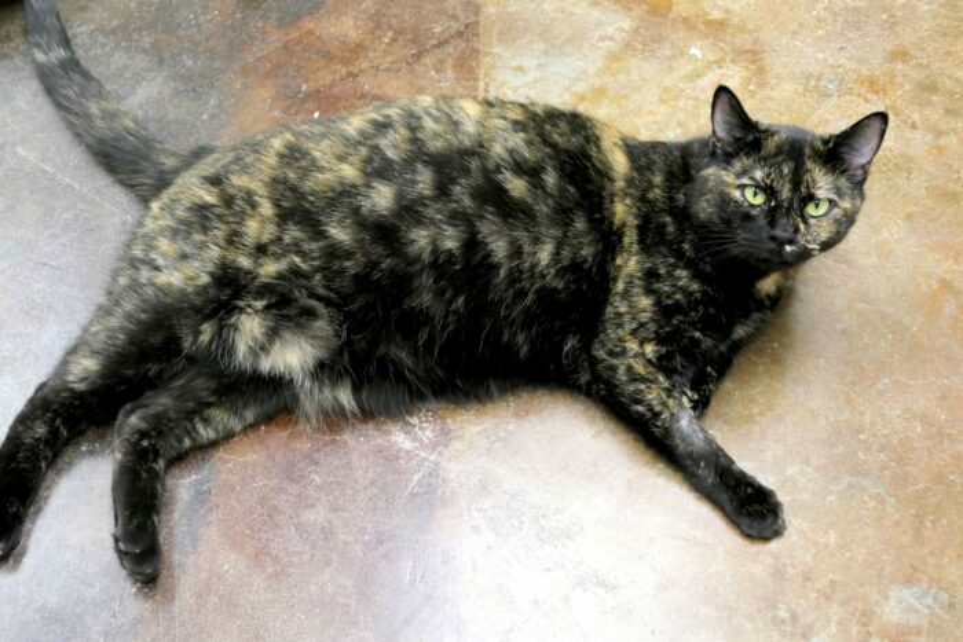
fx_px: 1338
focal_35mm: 50
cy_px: 321
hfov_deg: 39.6
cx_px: 482
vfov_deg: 27.0
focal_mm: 18.17
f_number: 3.3
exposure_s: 1/80
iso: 1250
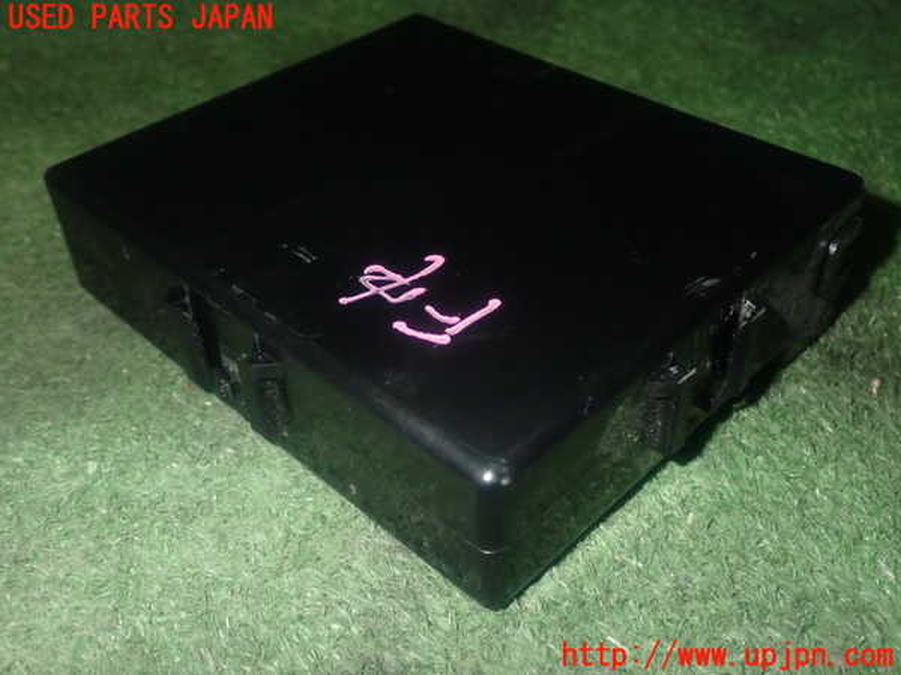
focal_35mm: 38
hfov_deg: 49.0
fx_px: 989
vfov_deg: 37.7
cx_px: 450
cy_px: 338
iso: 640
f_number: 8
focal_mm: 6.83
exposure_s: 1/40
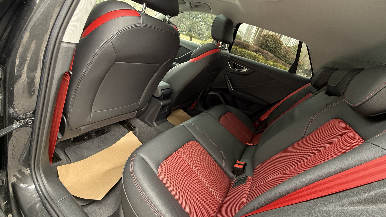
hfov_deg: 99.4
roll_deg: -19.6
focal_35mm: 16
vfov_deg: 66.9
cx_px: 198
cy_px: 96
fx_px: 164
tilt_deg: -18.9
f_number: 2.2
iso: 320
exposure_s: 1/99
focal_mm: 2.22
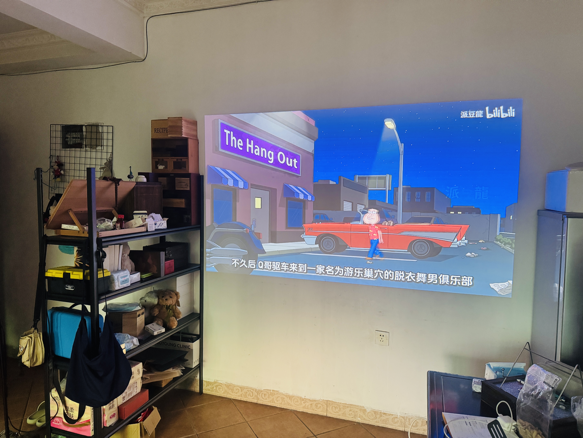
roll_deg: -0.3
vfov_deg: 56.8
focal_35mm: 24
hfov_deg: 71.6
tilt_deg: -3.8
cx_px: 292
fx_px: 404
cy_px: 219
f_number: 1.78
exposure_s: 1/46
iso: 800
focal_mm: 6.76
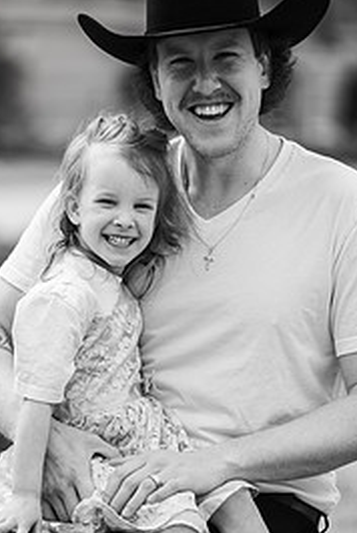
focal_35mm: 169
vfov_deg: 12.1
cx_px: 174
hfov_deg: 8.1
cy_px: 327
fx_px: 2507
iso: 100
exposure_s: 1/2500
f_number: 2
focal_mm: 100
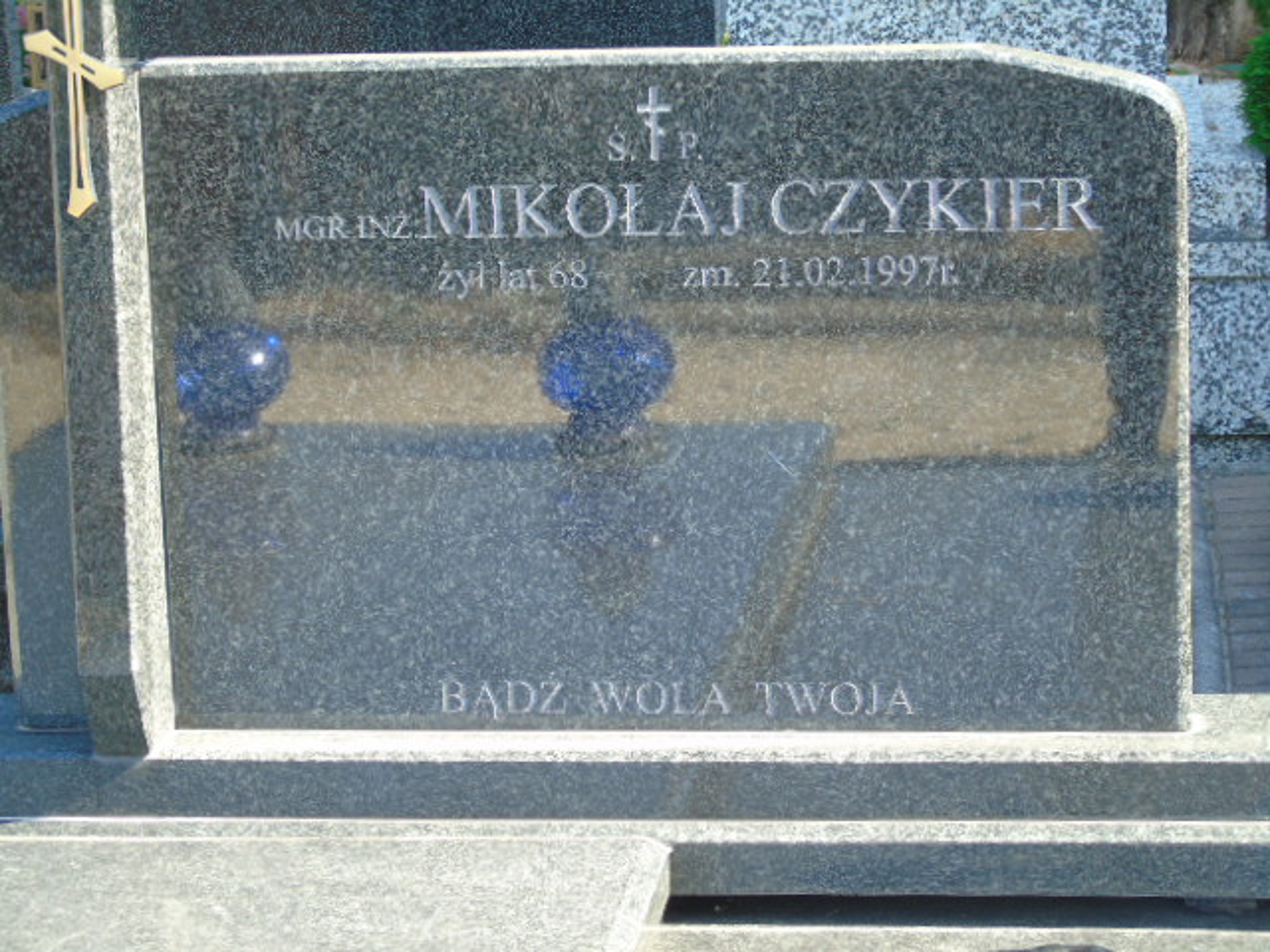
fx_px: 3962
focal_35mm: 108
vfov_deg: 13.7
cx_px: 635
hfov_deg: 18.2
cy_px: 476
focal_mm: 19
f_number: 4.4
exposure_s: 1/50
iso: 80
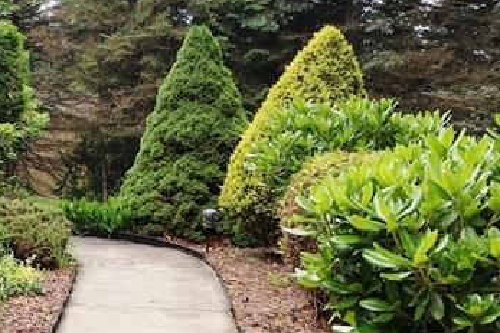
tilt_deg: -2.1
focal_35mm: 89
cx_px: 16
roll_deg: -0.4
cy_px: 164
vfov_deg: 15.3
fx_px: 1235
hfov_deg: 22.1
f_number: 2.2
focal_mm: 4.15
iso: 25
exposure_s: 1/364
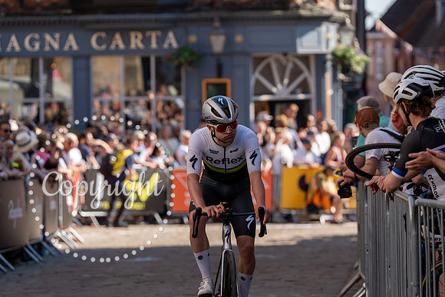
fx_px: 2324
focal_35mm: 188
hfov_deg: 10.9
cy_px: 148
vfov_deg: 7.3
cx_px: 222
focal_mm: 188
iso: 320
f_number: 4
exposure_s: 1/1000
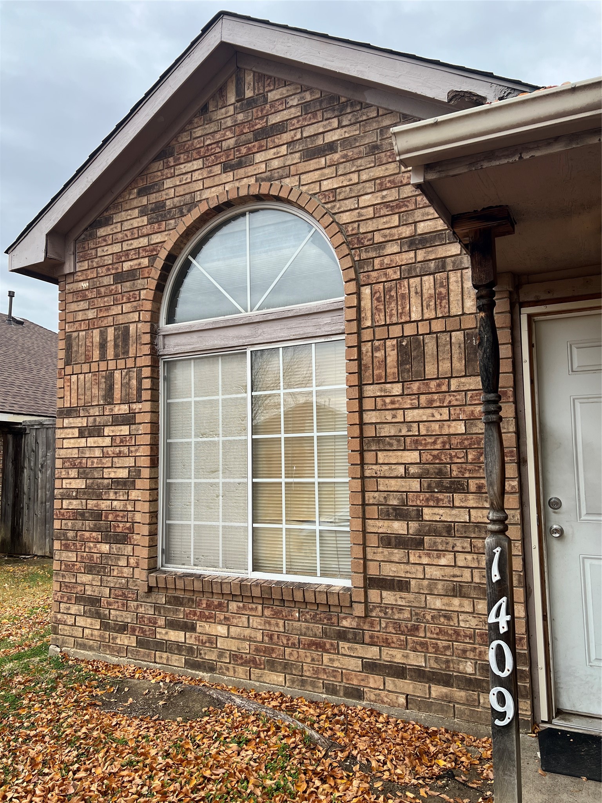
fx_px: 603
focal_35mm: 26
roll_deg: +1.3
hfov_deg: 53.1
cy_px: 402
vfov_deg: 67.3
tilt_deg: +7.2
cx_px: 301
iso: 50
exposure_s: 1/516
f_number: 1.5
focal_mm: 5.7
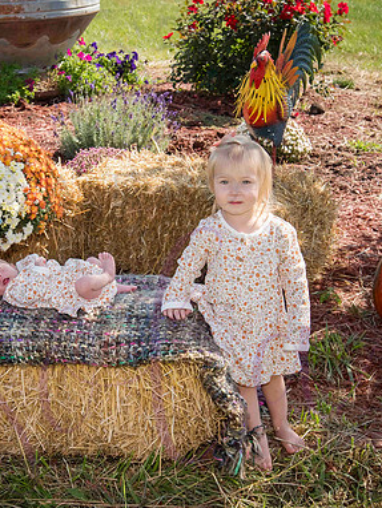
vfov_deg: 27.8
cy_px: 255
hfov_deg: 20.9
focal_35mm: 70
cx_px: 113
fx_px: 1029
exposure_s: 1/500
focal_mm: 48
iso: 400
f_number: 9
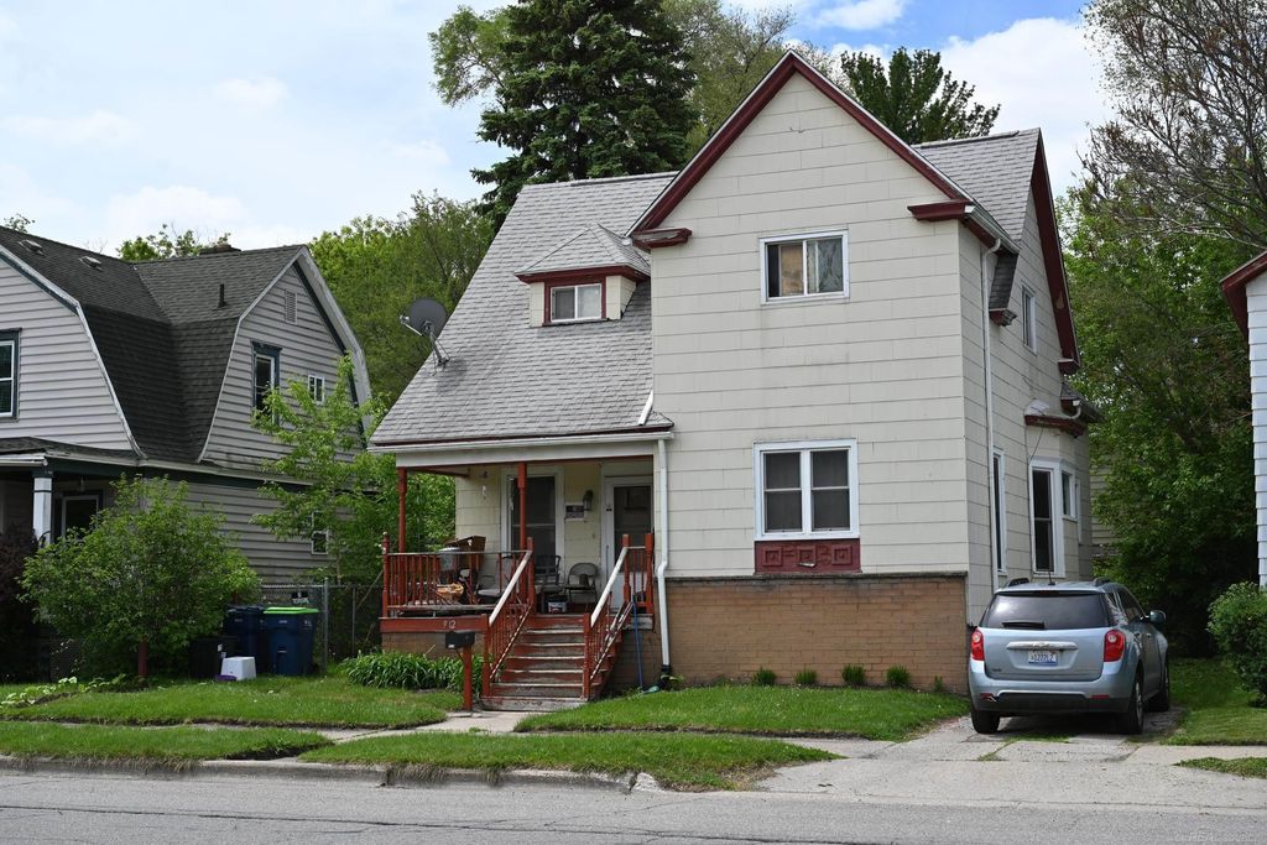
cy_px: 422
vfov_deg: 28.1
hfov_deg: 41.1
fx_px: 1689
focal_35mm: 48
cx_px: 634
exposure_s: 1/400
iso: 100
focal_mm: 48
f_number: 7.1
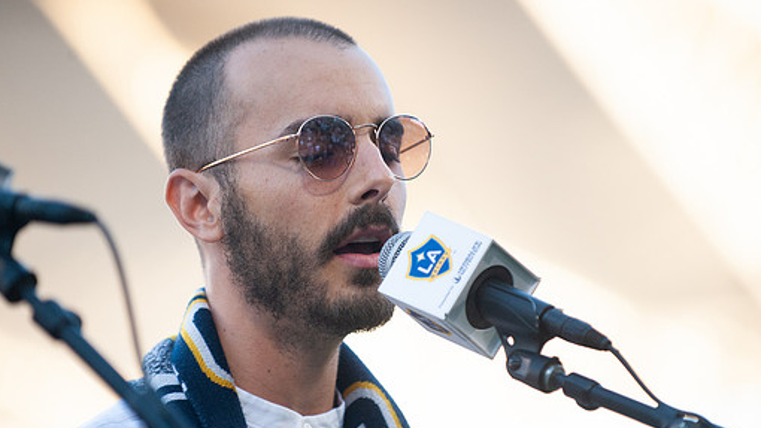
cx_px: 351
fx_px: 4803
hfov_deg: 9.1
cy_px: 248
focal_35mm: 238
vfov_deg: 5.1
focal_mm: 200
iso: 800
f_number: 2.8
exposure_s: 1/2000
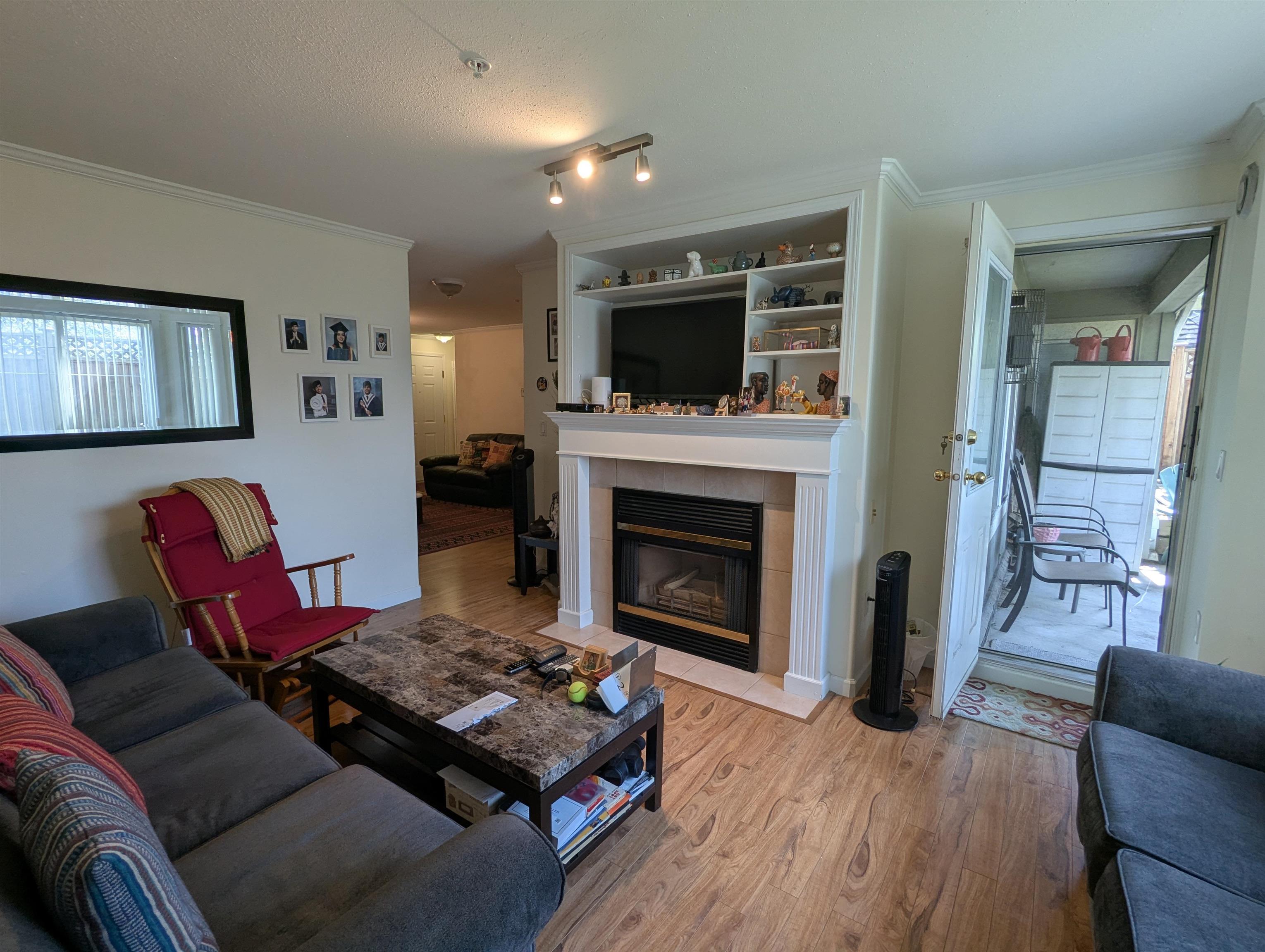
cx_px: 632
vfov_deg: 78.2
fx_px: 586
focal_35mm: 16
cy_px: 476
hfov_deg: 94.4
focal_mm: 2.35
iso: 55
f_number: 2.2
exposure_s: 1/60
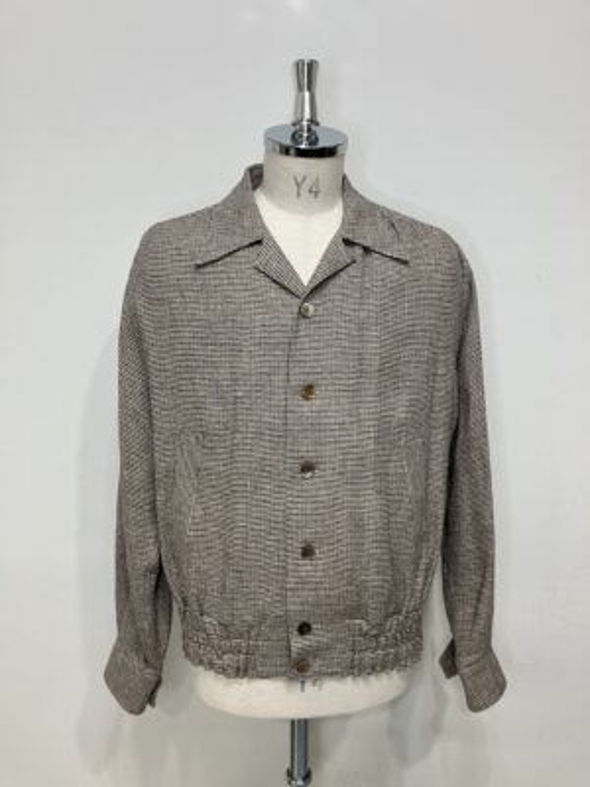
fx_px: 636
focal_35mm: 28
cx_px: 295
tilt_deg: -10.6
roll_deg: +0.3
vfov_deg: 63.4
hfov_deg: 49.7
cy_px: 394
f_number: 1.8
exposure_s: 1/50
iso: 80
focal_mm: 3.99
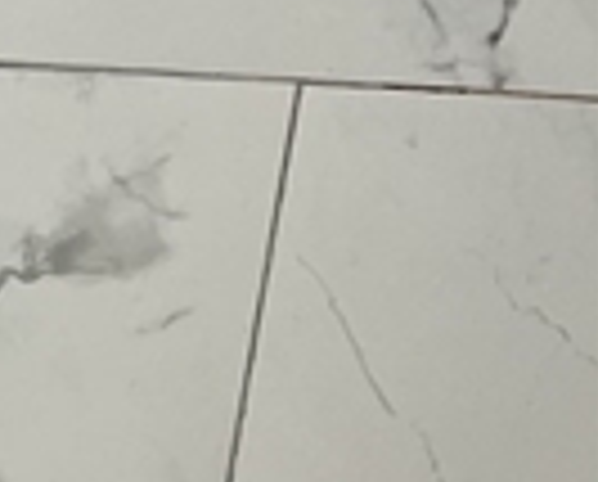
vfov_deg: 9.1
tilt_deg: -21.6
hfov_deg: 11.5
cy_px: 1297
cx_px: -688
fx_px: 2590
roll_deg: -2.6
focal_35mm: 146
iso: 80
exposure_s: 1/60
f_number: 1.5
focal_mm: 5.7
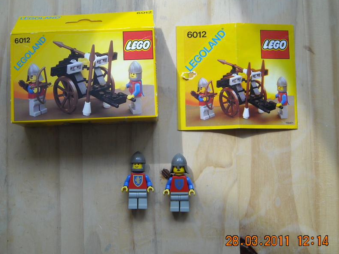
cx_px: 151
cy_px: 126
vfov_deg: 26.1
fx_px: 548
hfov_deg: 34.3
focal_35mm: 56
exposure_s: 1/80
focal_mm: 7.92
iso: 64
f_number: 3.2
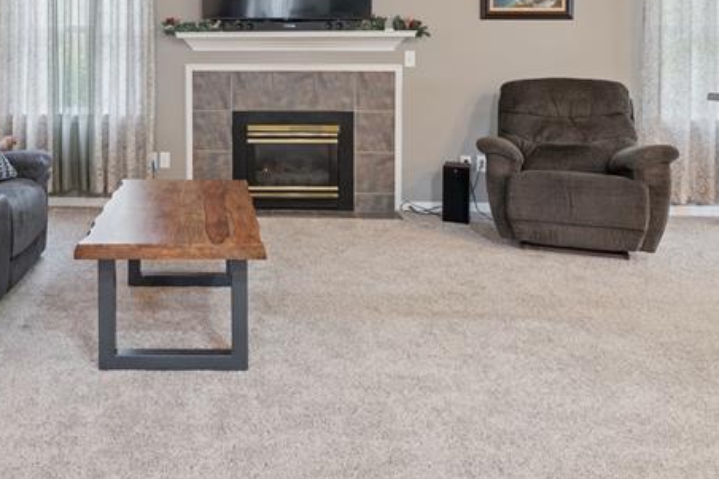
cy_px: 61
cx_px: 185
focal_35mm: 34
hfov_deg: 53.4
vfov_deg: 36.8
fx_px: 679
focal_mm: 15
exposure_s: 1/3.33
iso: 400
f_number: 8
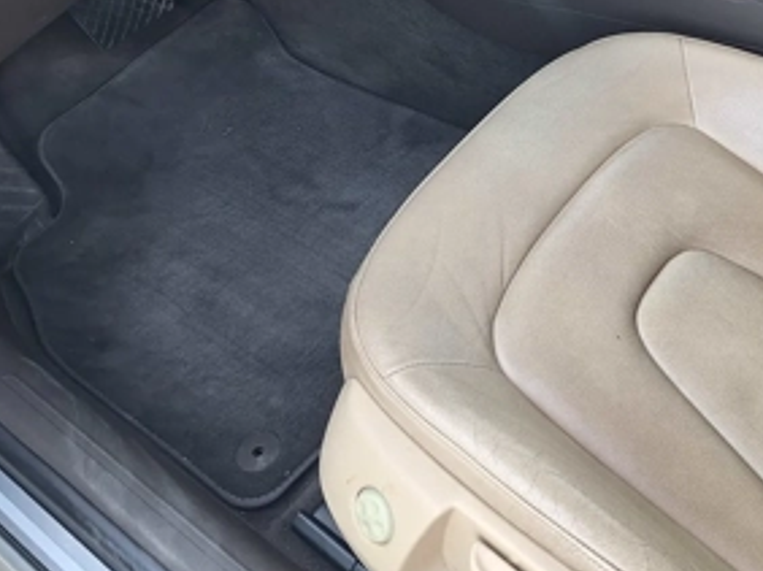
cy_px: 3
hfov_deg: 38.6
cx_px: 487
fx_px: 1079
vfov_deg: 27.9
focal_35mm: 49
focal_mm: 5.54
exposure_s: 1/50
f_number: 1.8
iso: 40
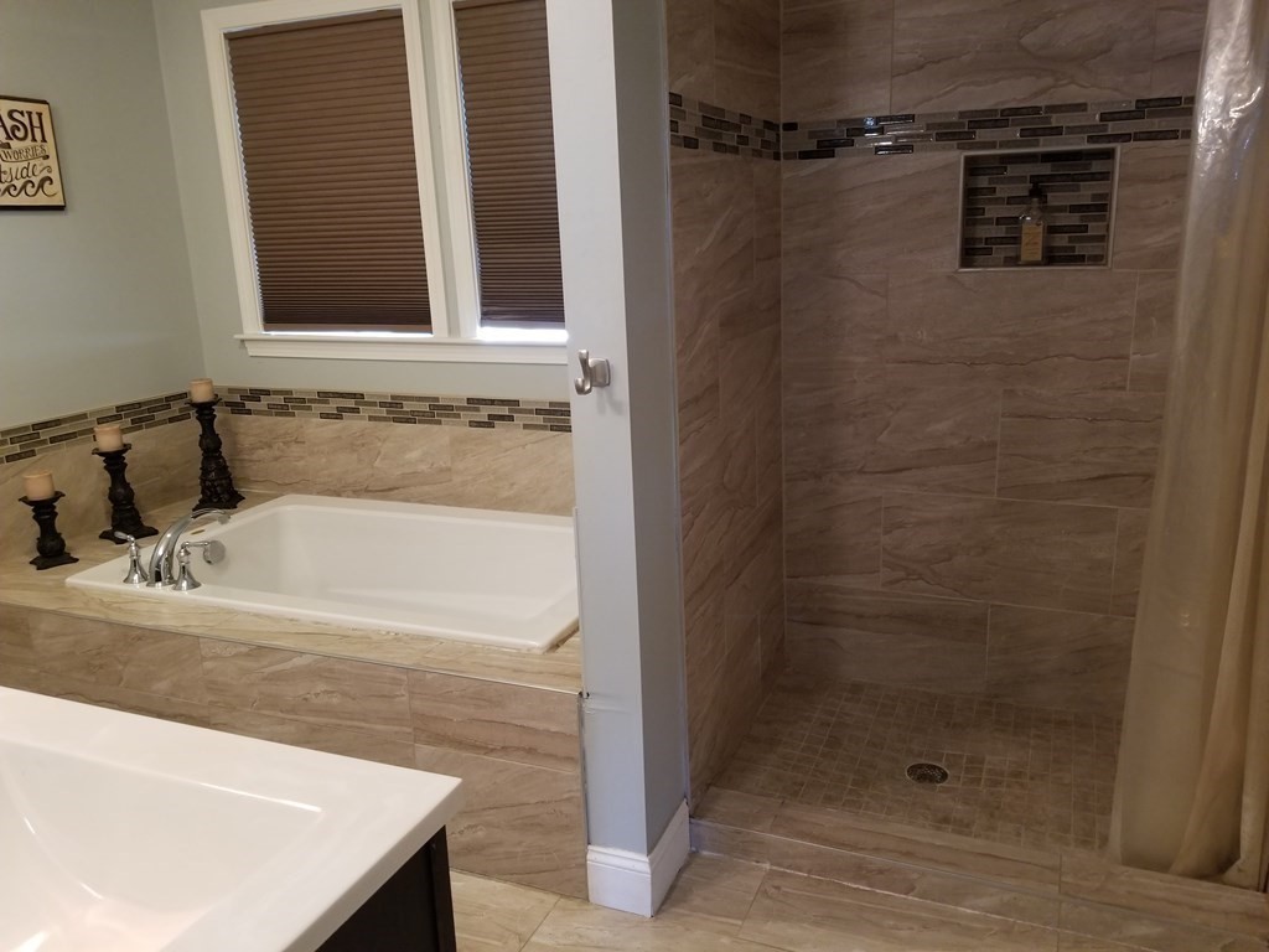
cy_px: 476
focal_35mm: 26
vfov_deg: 53.1
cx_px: 634
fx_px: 953
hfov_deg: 67.3
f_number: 1.7
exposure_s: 1/30
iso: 250
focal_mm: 4.3
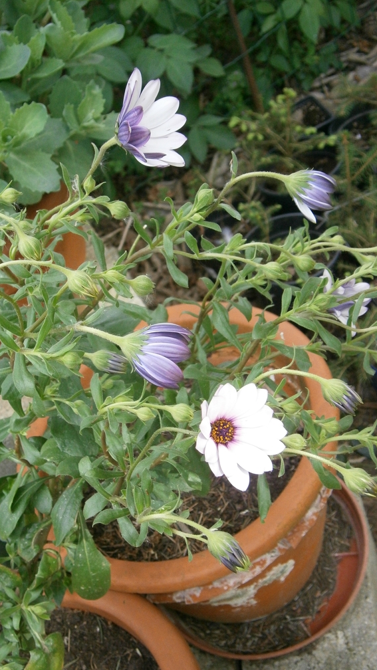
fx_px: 924
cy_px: 340
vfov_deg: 39.9
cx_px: 130
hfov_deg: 23.0
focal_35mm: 52
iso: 250
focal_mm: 8.3
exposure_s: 1/250
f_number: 3.4
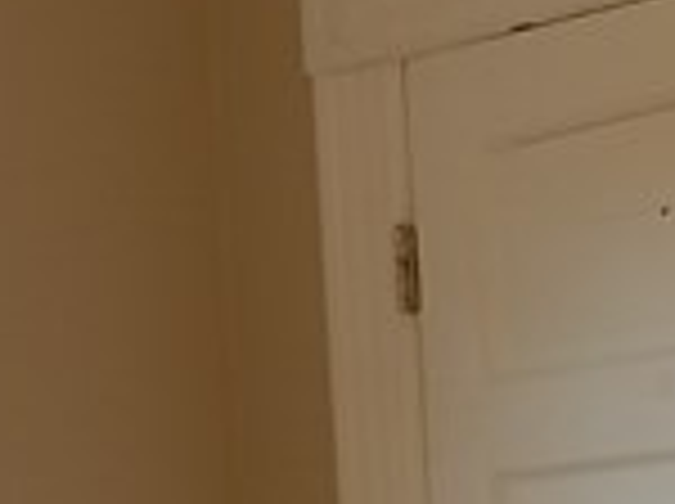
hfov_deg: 11.1
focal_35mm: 178
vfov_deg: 8.2
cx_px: 459
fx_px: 3465
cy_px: 729
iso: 50
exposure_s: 1/194
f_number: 1.7
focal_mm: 4.2
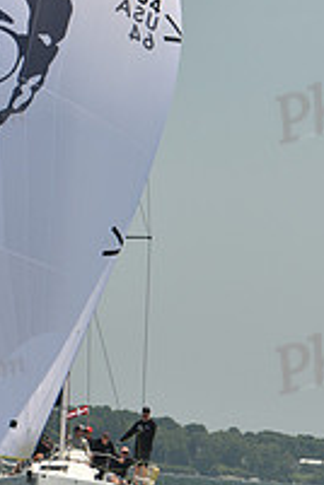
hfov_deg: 4.1
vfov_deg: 6.2
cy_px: 241
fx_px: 4522
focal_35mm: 335
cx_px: 151
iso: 250
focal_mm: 116
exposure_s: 1/640
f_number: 6.3
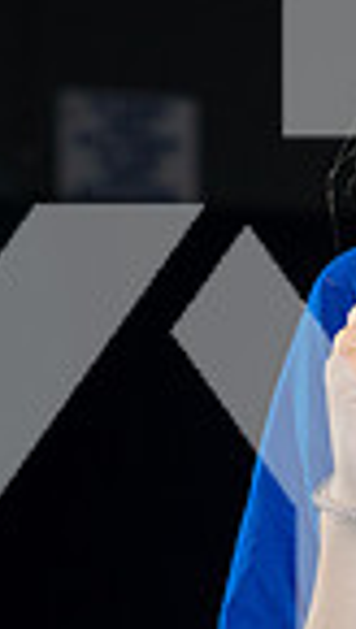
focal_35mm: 259
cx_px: 551
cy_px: 436
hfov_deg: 4.7
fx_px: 4329
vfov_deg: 8.3
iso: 800
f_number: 4
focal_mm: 62
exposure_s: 1/125
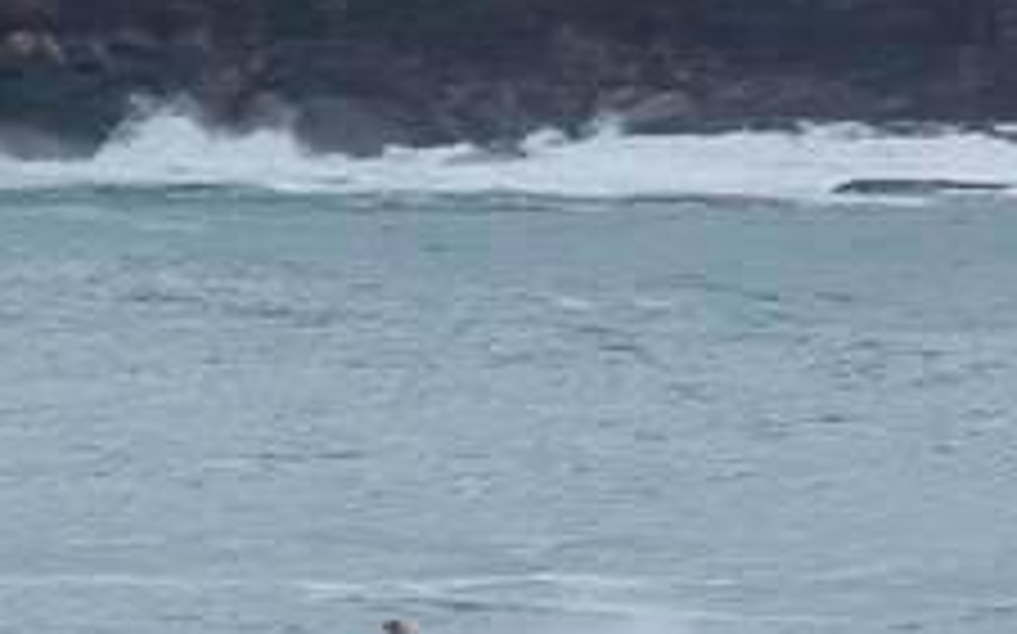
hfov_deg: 1.1
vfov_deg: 0.7
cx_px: 428
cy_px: 771
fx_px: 54325
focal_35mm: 1961
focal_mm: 500
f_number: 25
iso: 100
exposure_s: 1/25
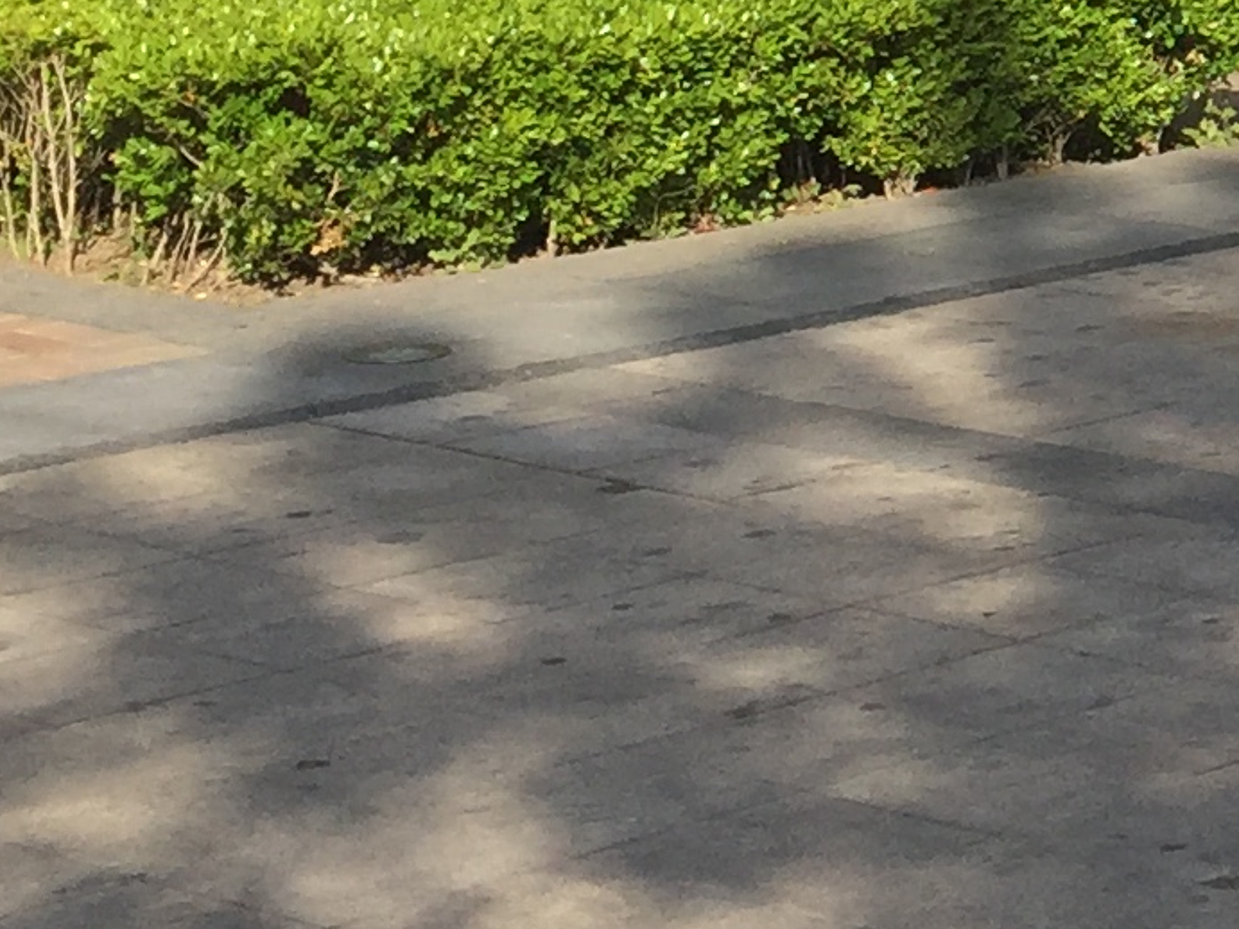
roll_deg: -2.1
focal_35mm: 137
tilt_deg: -0.7
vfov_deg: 10.5
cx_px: 2204
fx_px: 4903
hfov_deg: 13.1
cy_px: -402
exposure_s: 1/1721
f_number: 2.2
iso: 32
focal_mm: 4.15
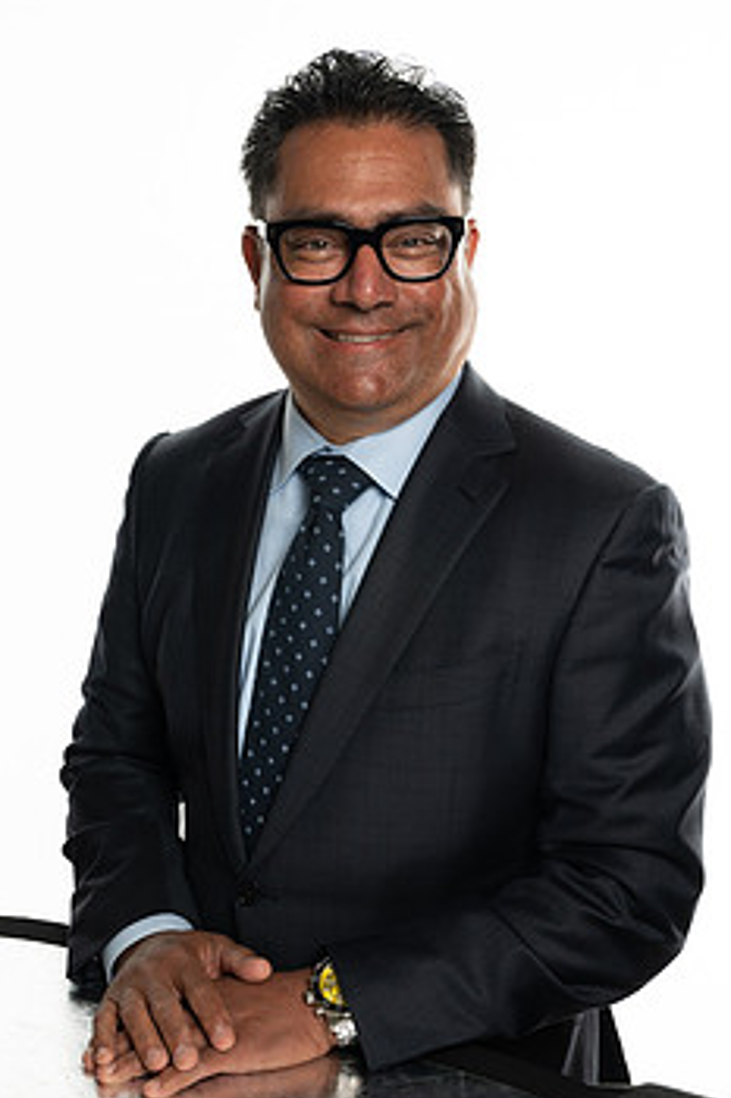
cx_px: 303
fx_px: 1372
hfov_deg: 29.8
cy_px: 587
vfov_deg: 43.6
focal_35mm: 45
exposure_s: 1/80
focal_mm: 35
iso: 100
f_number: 7.1
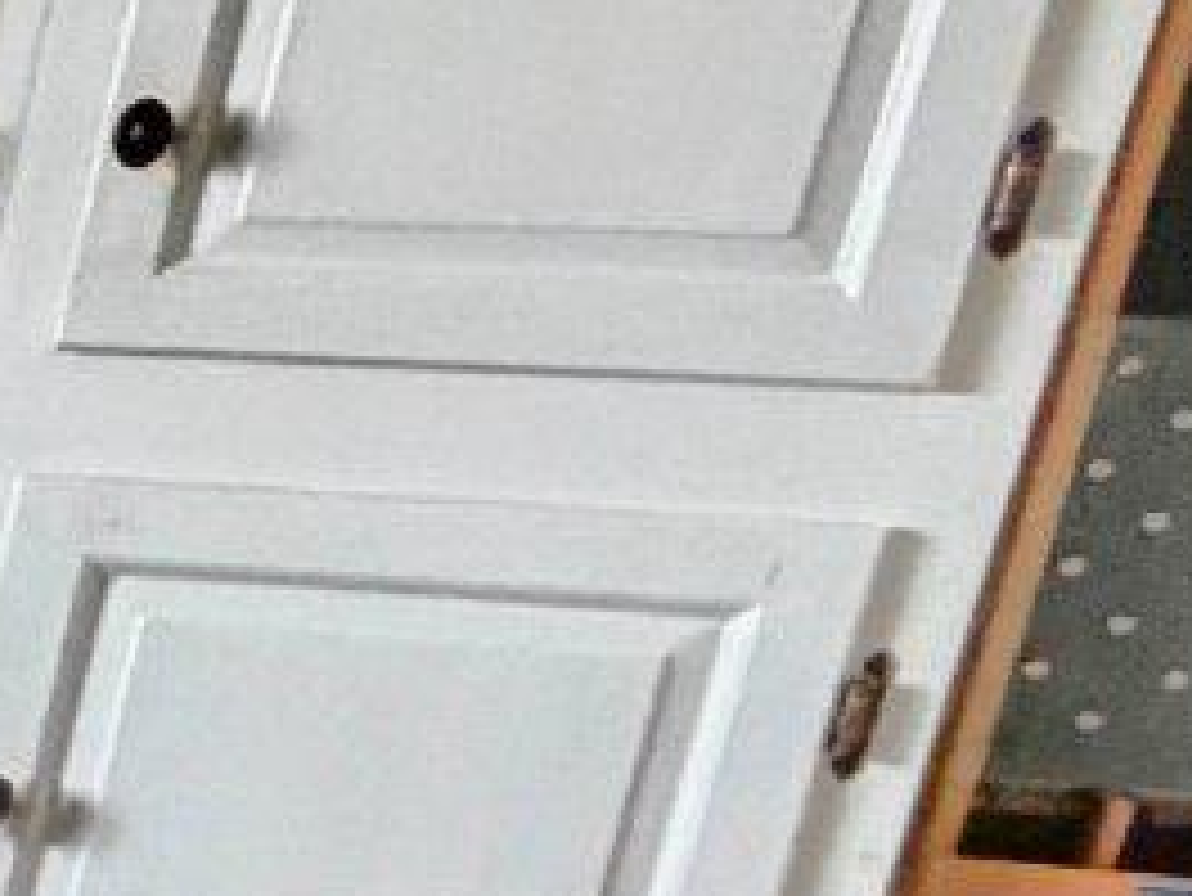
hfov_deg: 10.9
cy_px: 1288
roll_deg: -1.7
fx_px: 3721
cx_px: -2487
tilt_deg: -18.5
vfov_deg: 13.1
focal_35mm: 108
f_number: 2.2
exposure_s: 1/78
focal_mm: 2.22
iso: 320
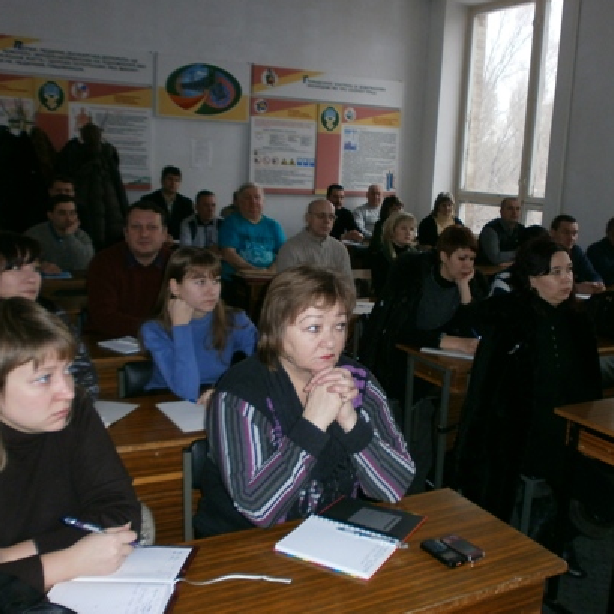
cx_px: 326
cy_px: 327
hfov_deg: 47.2
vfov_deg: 47.2
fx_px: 702
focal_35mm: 35
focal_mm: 4.8
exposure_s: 1/30
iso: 160
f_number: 2.9
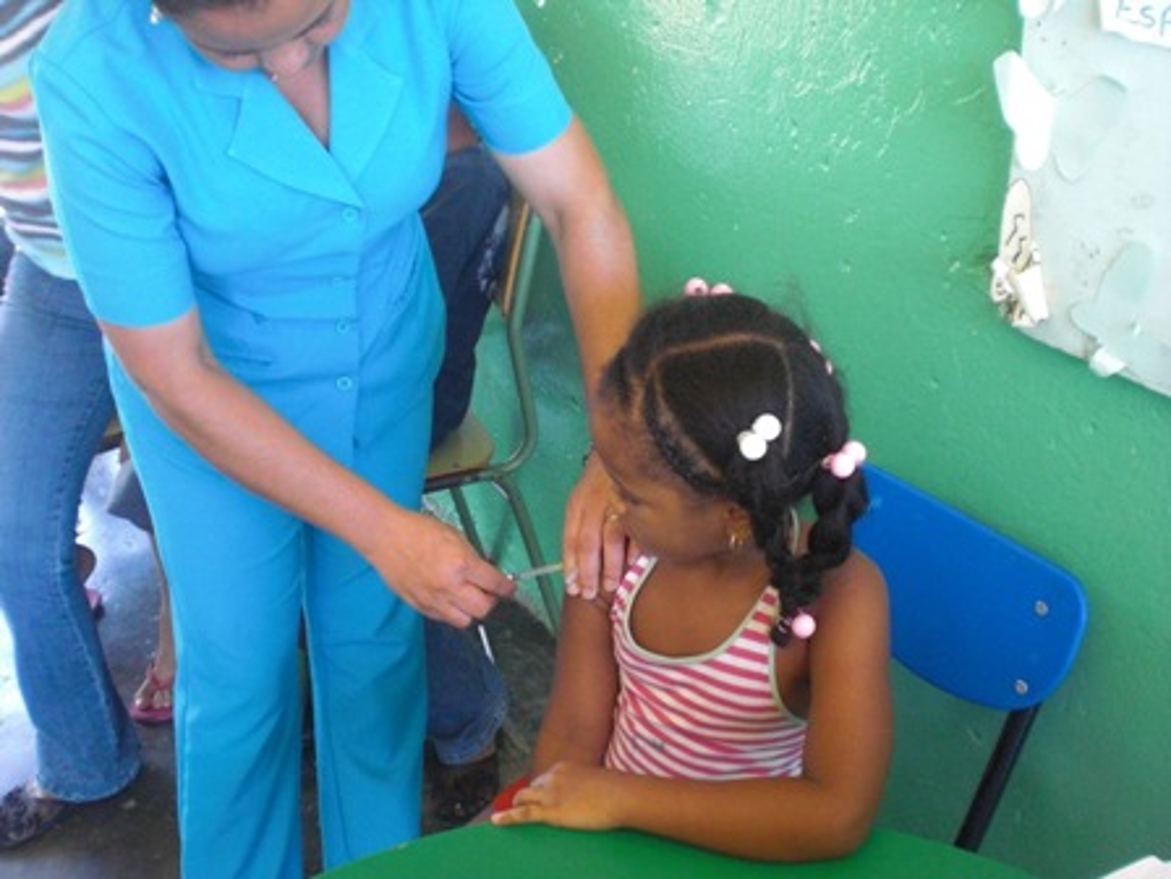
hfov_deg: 49.0
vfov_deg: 37.7
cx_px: 586
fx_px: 1285
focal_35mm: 38
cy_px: 440
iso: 400
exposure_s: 1/80
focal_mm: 6.3
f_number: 3.1
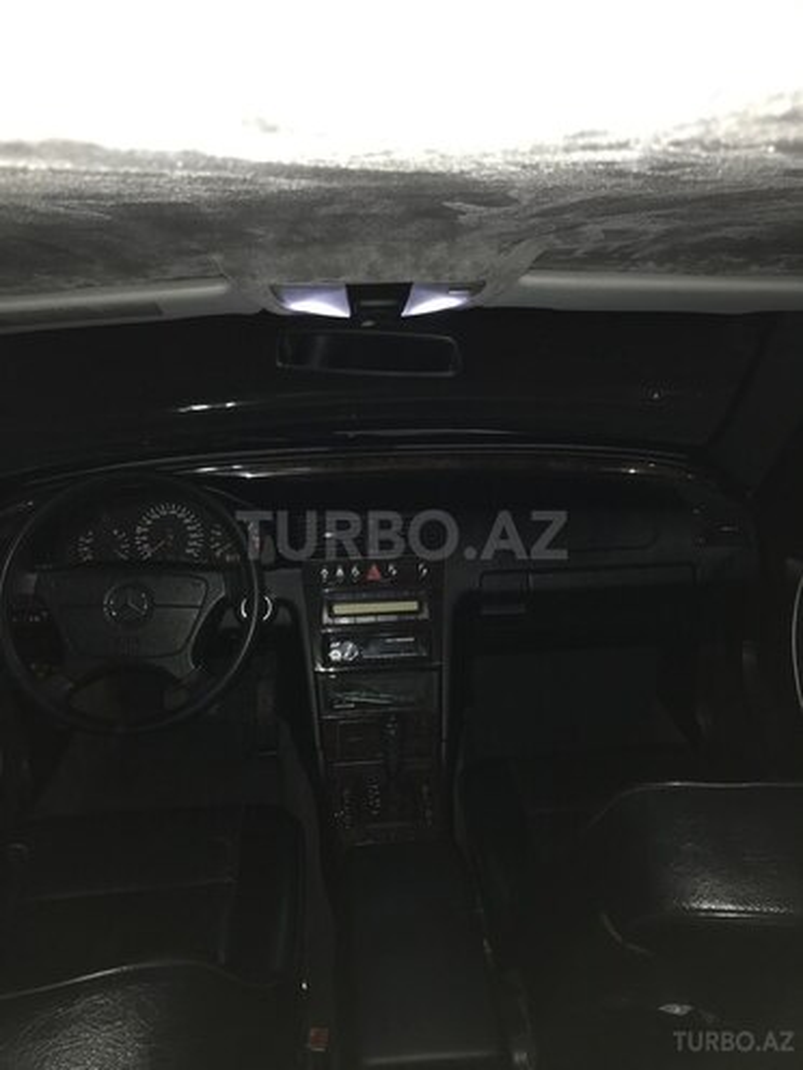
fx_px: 866
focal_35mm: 28
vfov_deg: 63.4
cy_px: 535
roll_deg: +0.5
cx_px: 402
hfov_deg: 49.7
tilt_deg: -16.5
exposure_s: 1/17
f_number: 1.8
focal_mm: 3.99
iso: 32
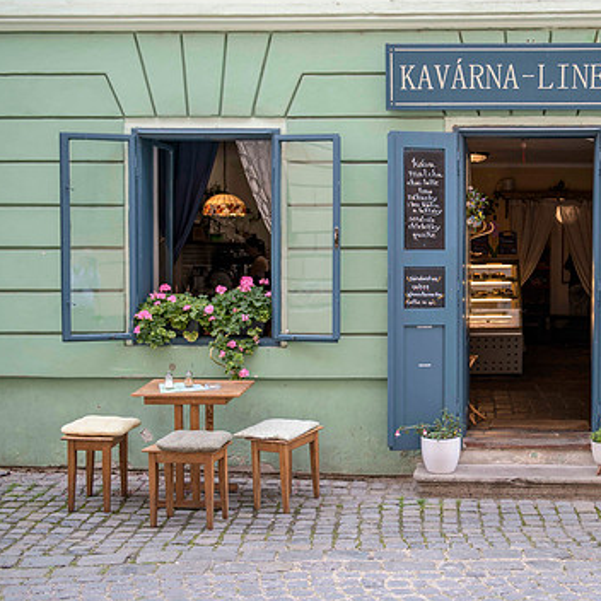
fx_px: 1021
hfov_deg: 32.1
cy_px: 287
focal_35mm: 52
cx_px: 458
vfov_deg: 32.8
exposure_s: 1/80
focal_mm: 34
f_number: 3.2
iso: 80
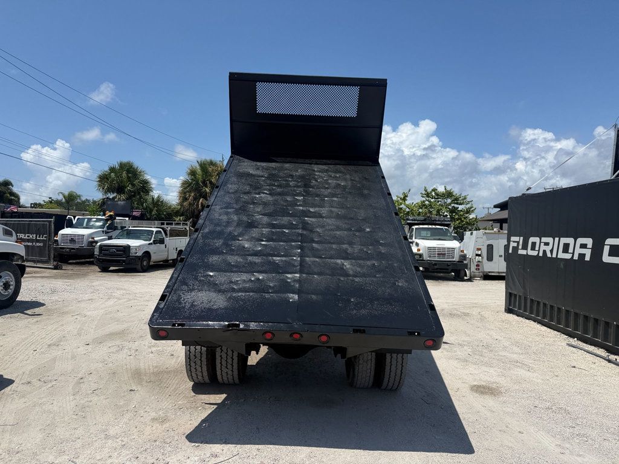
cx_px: 310
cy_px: 232
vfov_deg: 56.8
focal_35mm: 24
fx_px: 429
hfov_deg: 71.6
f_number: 1.78
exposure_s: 1/7353
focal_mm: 6.76
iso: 80
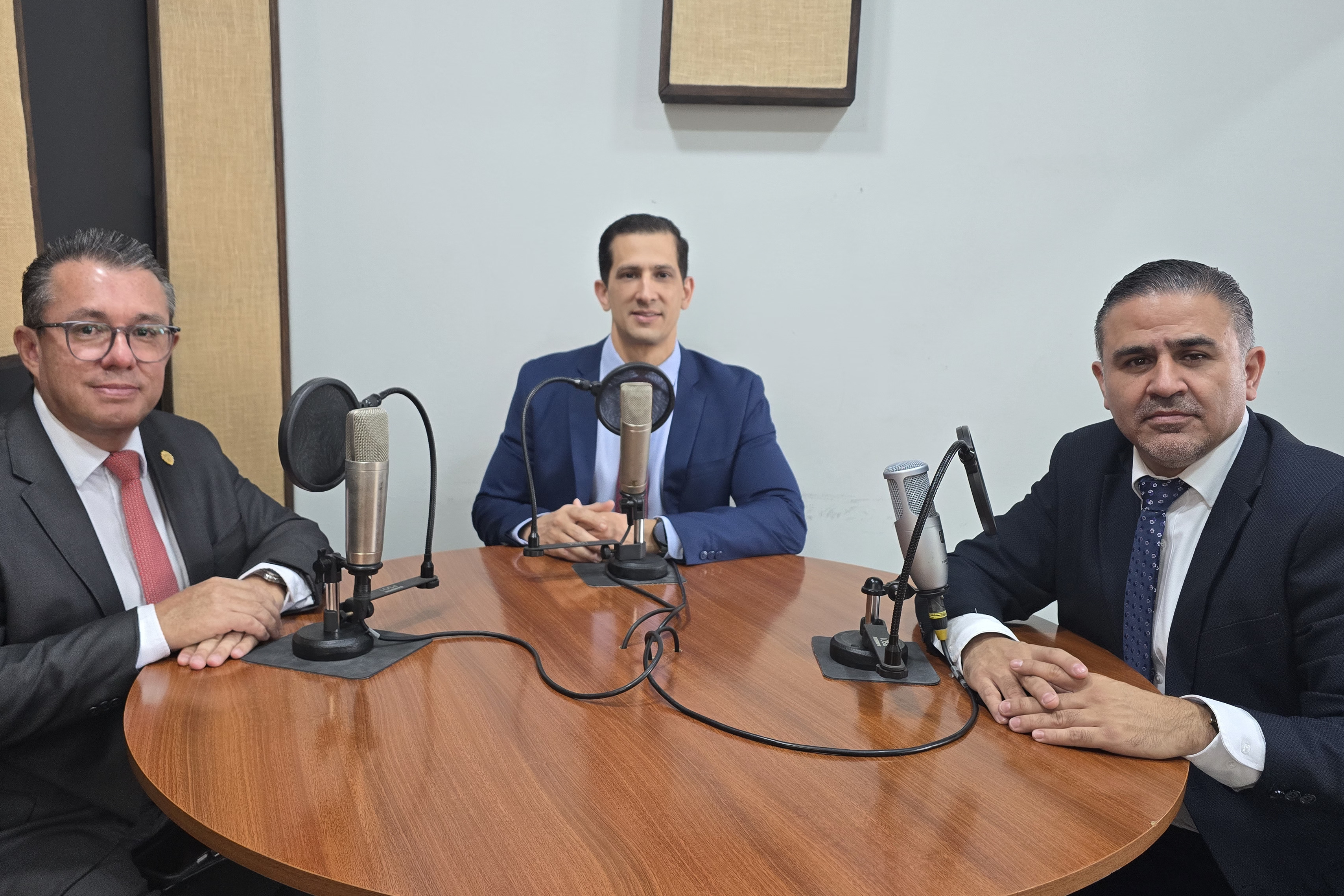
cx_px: 655
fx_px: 1045
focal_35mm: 28
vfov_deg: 46.4
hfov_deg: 65.5
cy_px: 441
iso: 320
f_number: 1.7
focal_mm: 6.3
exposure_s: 1/120
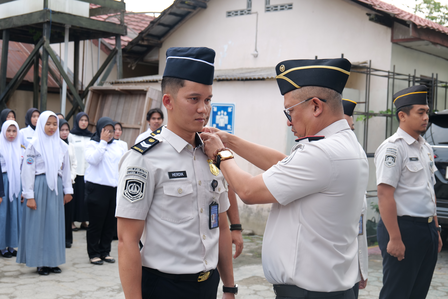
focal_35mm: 45
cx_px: 224
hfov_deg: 43.6
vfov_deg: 29.9
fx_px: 560
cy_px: 150
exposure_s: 1/80
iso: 100
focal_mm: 45
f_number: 5
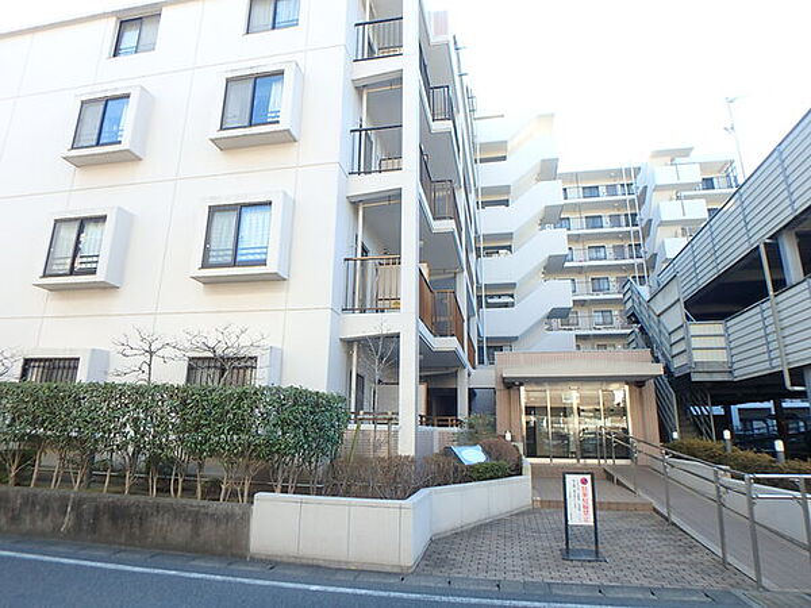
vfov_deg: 63.4
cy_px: 304
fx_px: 492
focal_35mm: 21
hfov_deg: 79.0
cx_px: 406
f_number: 3.5
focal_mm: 3.7
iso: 125
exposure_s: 1/100
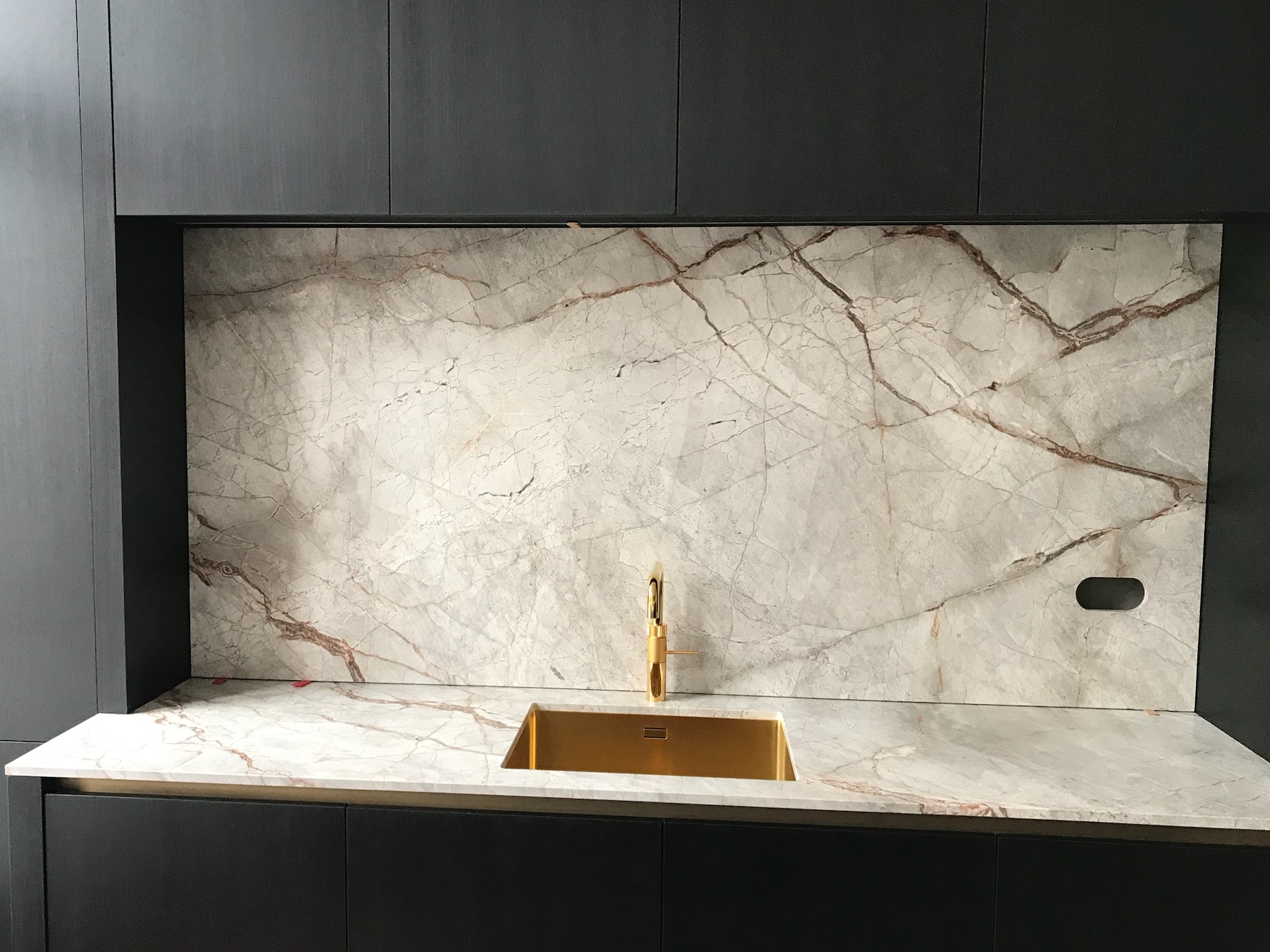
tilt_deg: -5.5
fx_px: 1137
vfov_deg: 45.4
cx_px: 584
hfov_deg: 58.3
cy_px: 487
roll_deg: -0.9
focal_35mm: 31
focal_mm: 3.99
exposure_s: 1/33
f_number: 1.8
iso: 40
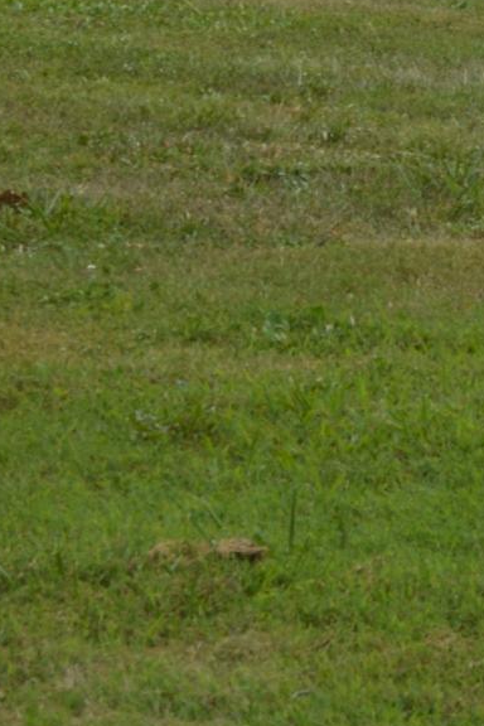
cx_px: 1757
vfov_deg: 8.6
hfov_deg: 5.3
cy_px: -270
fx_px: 4719
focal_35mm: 234
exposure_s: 1/160
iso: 100
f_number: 8
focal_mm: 30
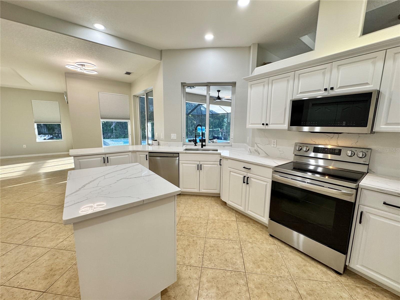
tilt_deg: -10.0
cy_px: 150
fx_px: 162
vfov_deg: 85.7
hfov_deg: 102.1
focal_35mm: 14
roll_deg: -1.1
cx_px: 200
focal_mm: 2.22
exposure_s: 1/120
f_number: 2.2
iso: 160
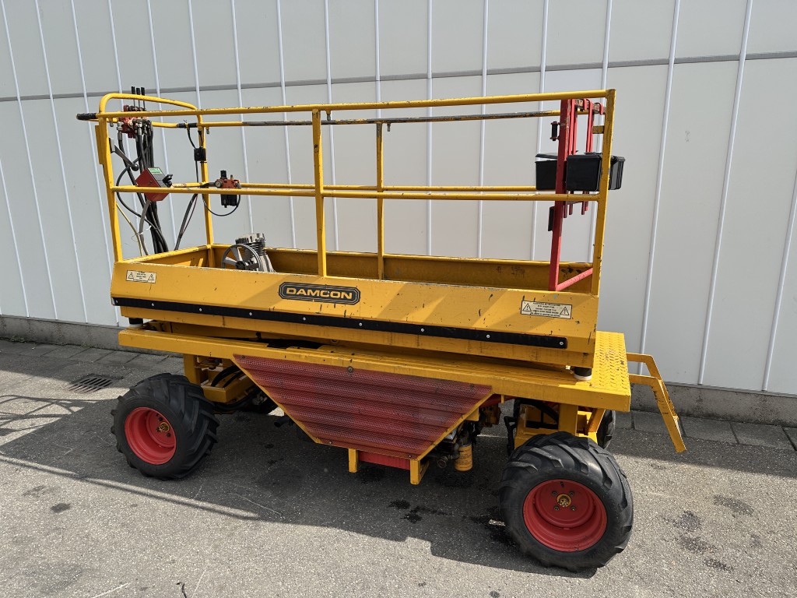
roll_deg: +0.1
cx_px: 398
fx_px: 553
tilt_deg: -15.5
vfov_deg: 56.8
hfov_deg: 71.6
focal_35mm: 24
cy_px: 299
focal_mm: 6.86
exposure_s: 1/2525
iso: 80
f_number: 1.78
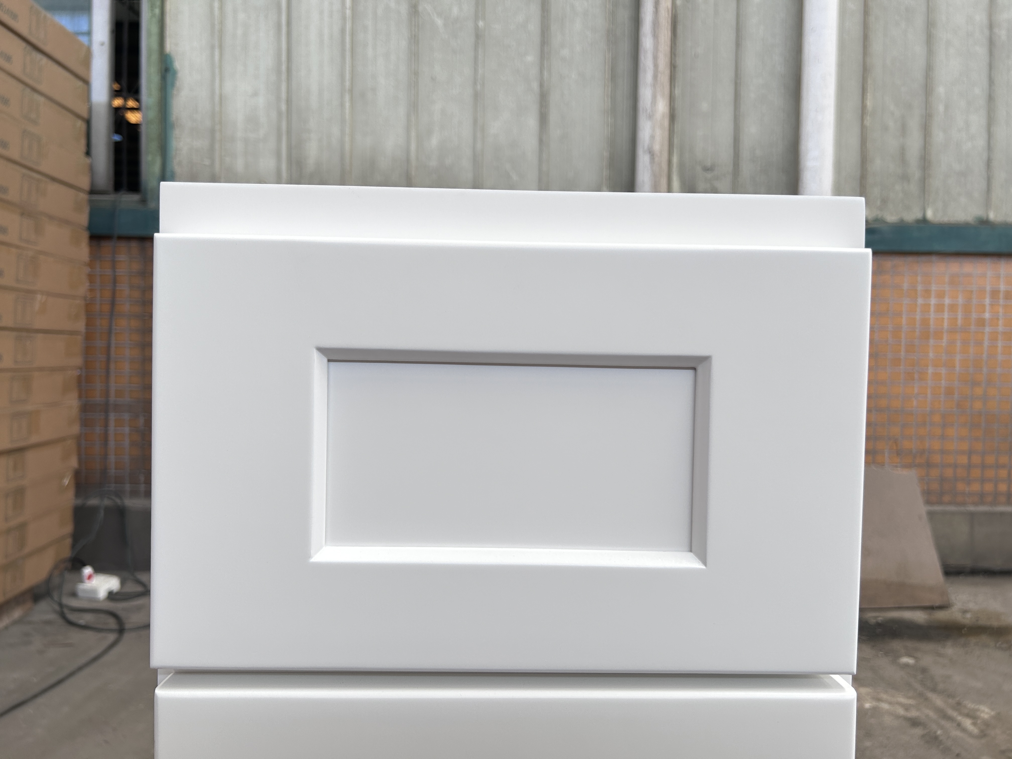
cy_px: 380
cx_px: 506
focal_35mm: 26
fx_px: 760
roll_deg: -0.3
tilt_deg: -1.7
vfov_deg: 53.1
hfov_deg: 67.3
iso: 50
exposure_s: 1/121
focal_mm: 5.7
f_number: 1.5
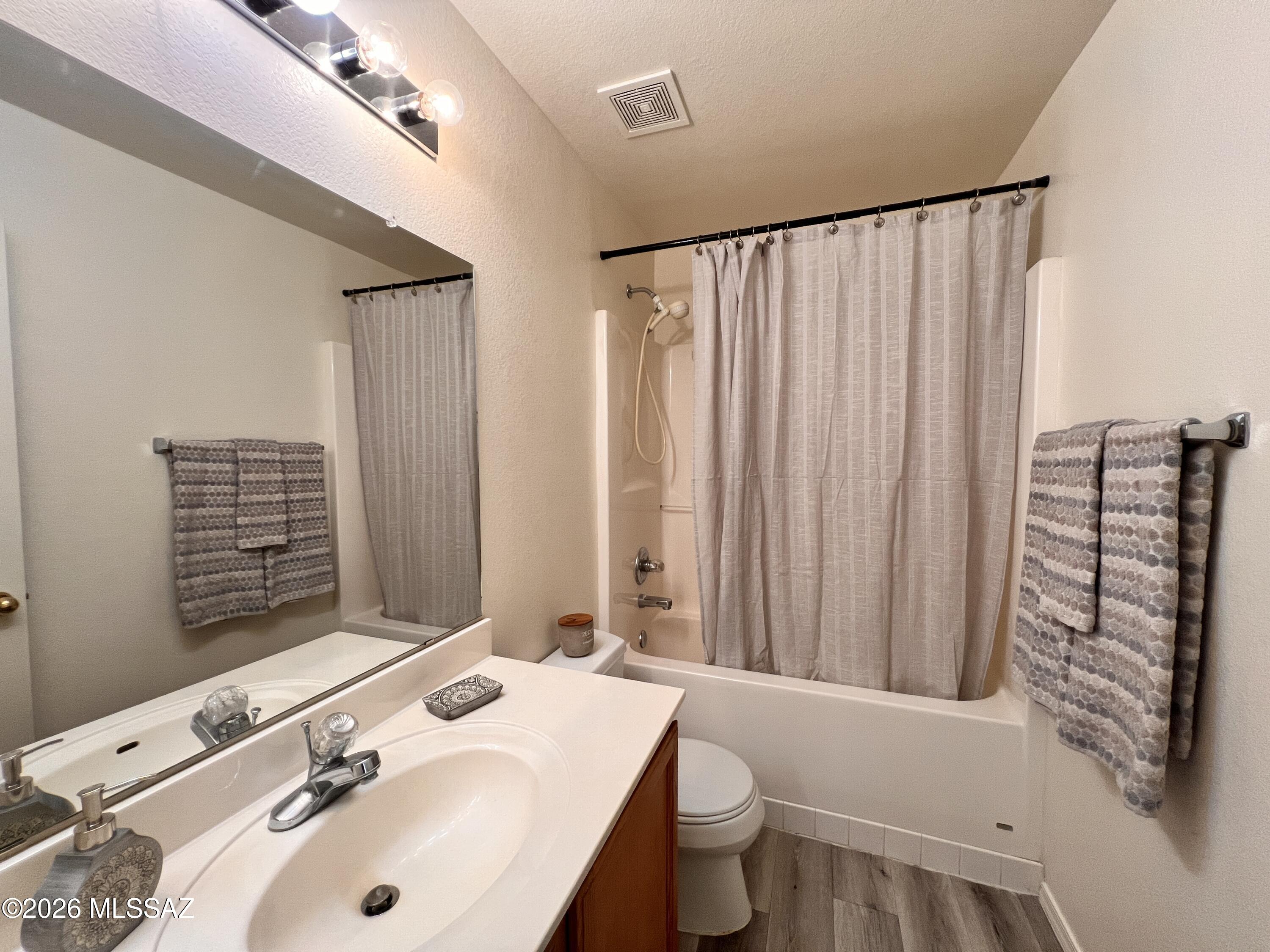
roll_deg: +0.3
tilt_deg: -2.3
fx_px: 477
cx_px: 635
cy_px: 476
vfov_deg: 89.9
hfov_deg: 106.2
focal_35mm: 13
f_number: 1.8
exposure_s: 1/120
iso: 160
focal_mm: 1.57
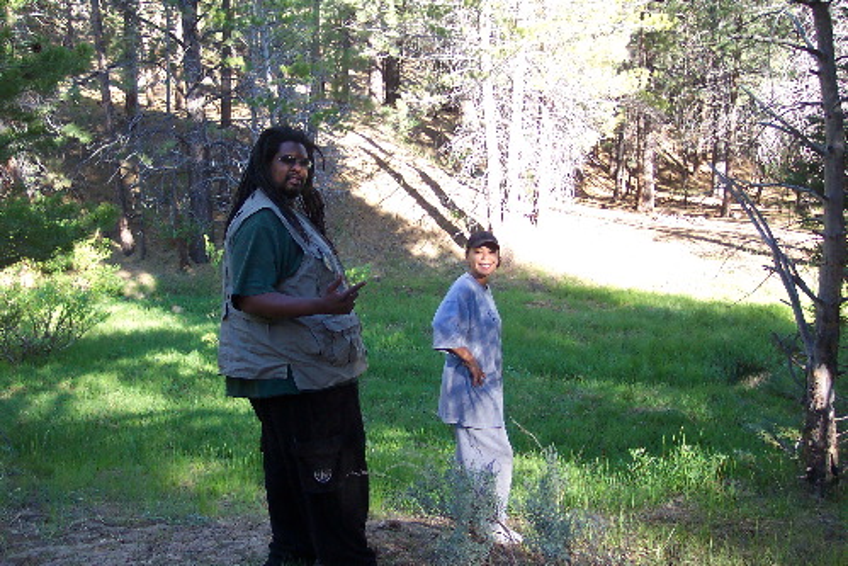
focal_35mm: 38
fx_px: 895
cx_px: 424
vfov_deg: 35.1
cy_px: 283
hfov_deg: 50.7
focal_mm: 8
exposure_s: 1/125
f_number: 2.8
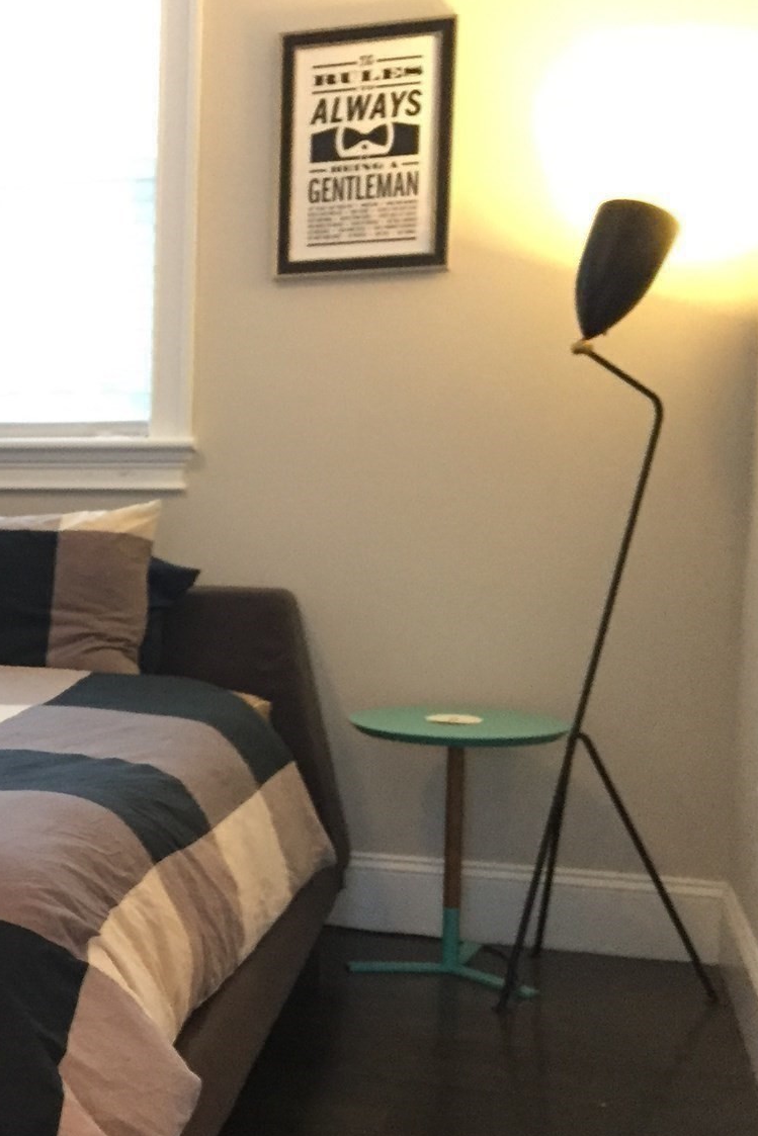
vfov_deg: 36.1
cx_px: -237
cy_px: 678
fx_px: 1736
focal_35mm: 55
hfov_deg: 22.0
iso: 250
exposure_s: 1/20
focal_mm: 4.15
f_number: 2.2
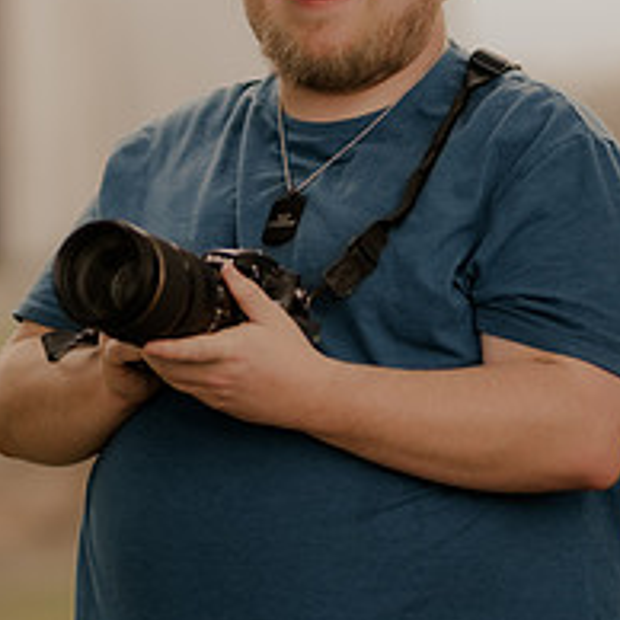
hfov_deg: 7.0
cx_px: 294
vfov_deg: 7.0
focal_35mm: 250
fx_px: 5066
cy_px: 185
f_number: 1.4
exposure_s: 1/1600
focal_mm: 85
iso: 125
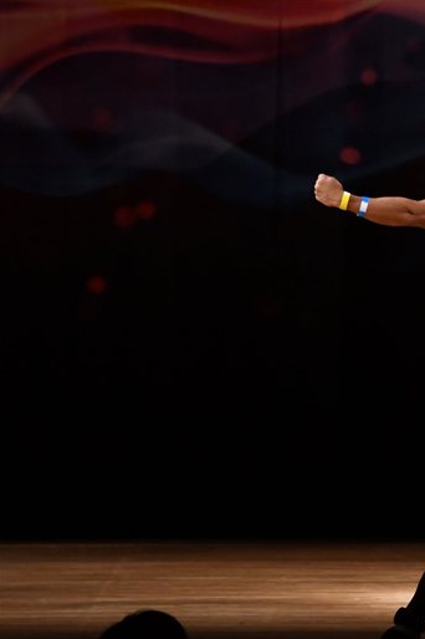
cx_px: 480
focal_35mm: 362
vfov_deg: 5.7
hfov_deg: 3.8
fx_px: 6419
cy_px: 320
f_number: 5.6
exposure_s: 1/400
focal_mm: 160
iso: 3200
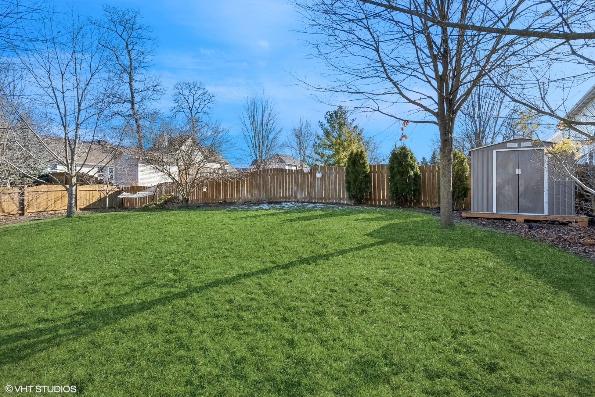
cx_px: 298
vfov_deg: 67.4
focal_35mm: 18
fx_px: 297
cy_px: 198
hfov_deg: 90.0
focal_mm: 12
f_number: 8
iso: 250
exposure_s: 1/200
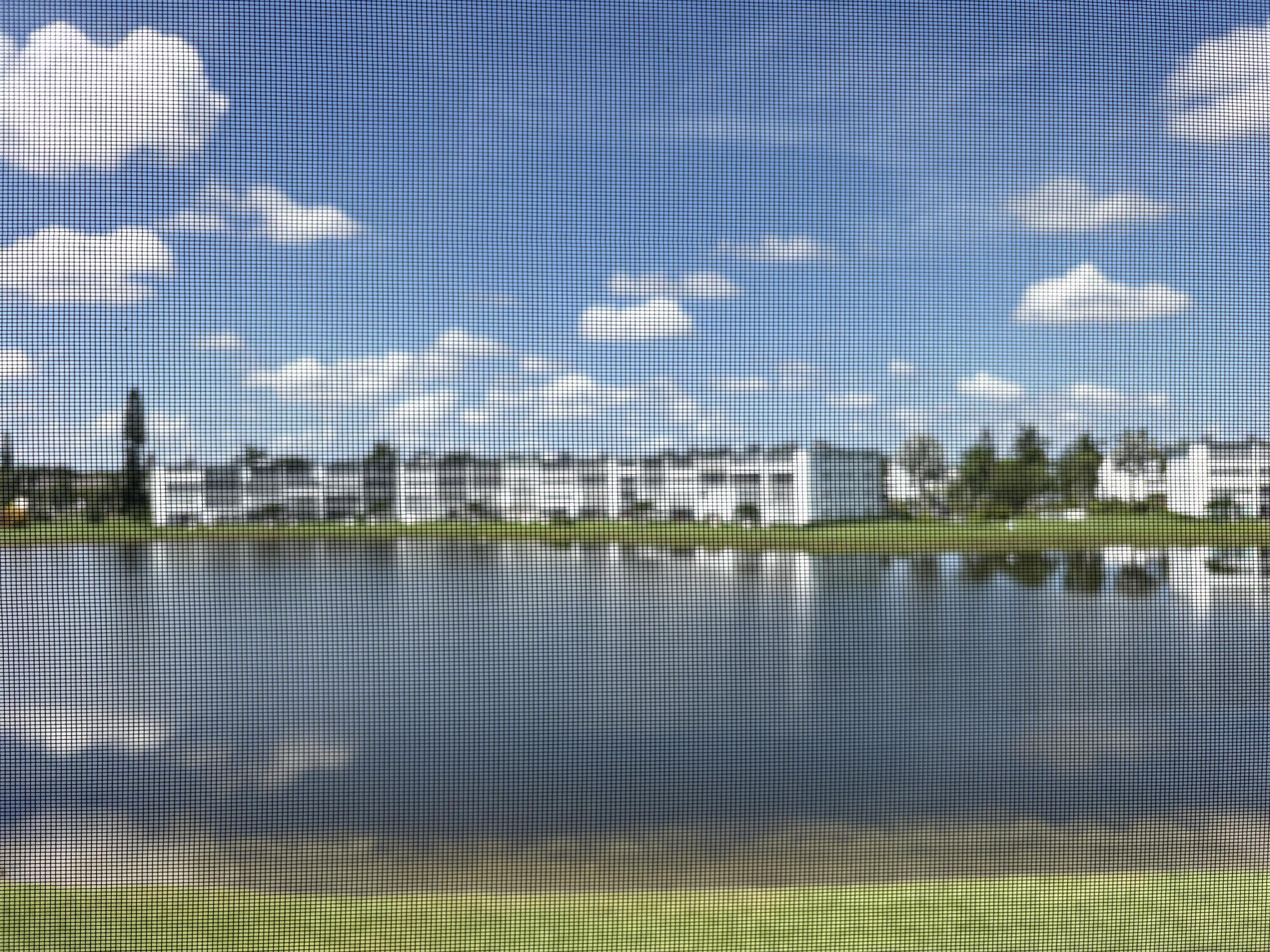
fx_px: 954
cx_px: 635
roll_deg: +1.7
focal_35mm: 26
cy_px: 476
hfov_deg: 67.3
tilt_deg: +0.1
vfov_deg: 53.1
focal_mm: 5.96
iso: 50
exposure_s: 1/2747
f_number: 1.6
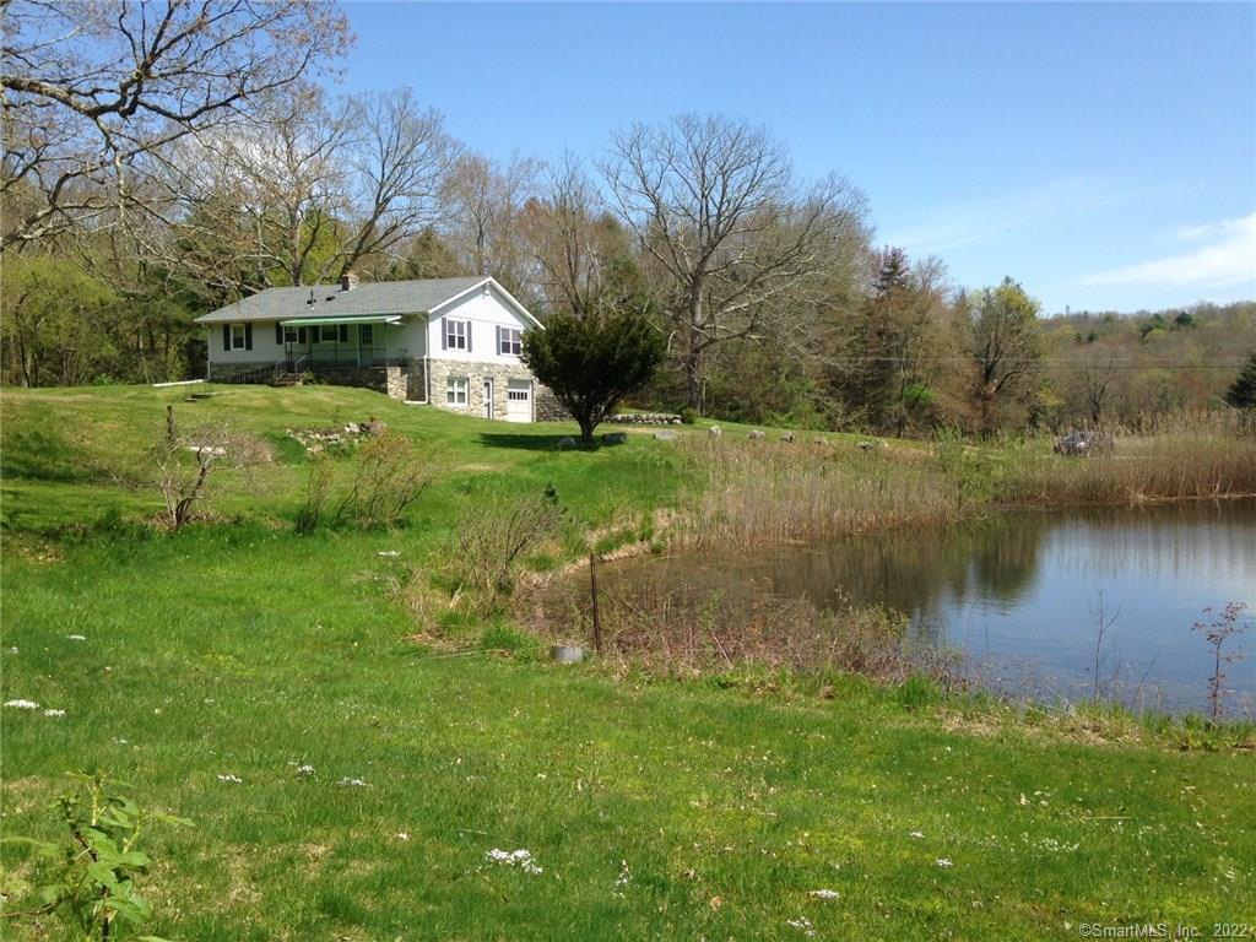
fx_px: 1197
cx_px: 628
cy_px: 471
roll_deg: +1.4
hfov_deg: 55.4
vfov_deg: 42.9
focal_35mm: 33
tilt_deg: -2.5
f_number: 2.4
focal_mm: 4.12
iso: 50
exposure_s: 1/1232
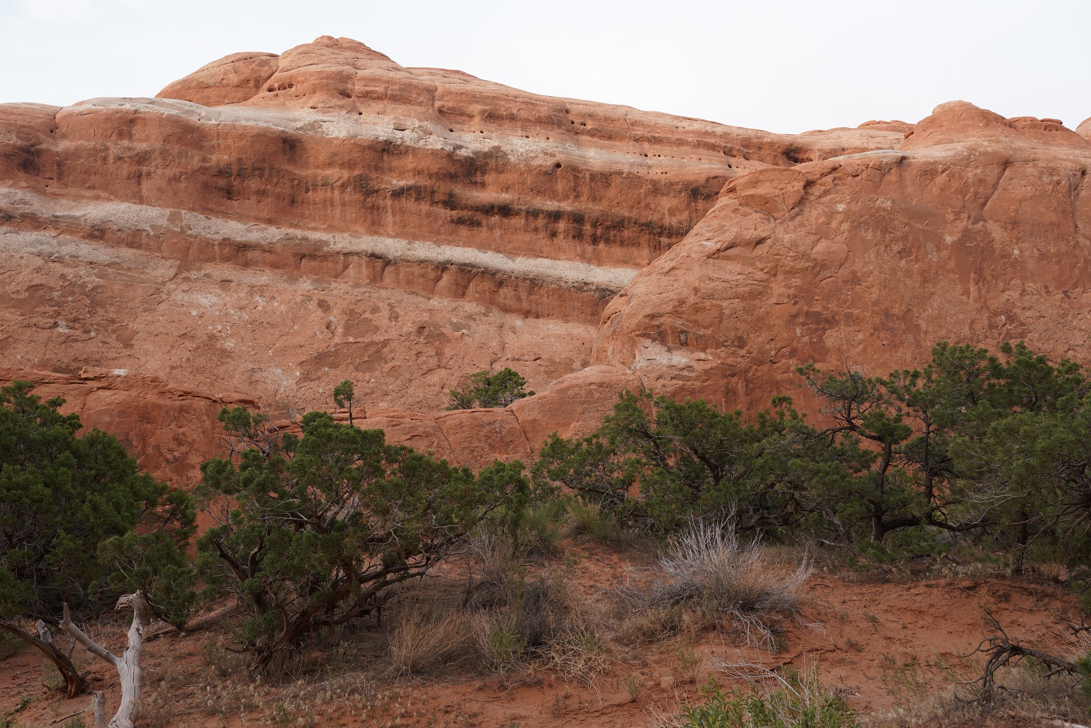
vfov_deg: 42.3
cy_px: 364
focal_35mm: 31
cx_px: 546
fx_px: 940
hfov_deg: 60.3
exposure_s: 1/100
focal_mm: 31
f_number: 8
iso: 200
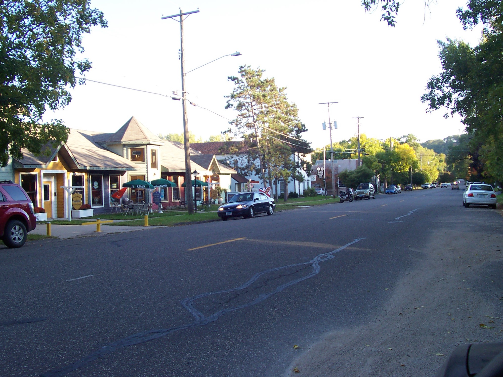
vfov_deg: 38.7
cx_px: 252
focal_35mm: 37
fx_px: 538
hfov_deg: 50.1
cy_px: 188
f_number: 2.8
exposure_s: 1/250
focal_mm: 5.6
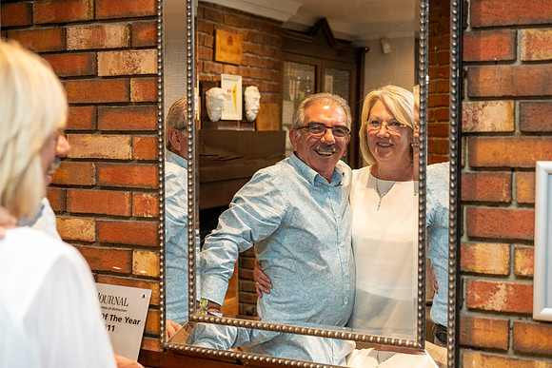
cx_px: 276
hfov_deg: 36.2
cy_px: 184
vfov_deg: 24.6
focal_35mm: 55
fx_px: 843
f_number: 4
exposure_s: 1/160
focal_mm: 55
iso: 3200
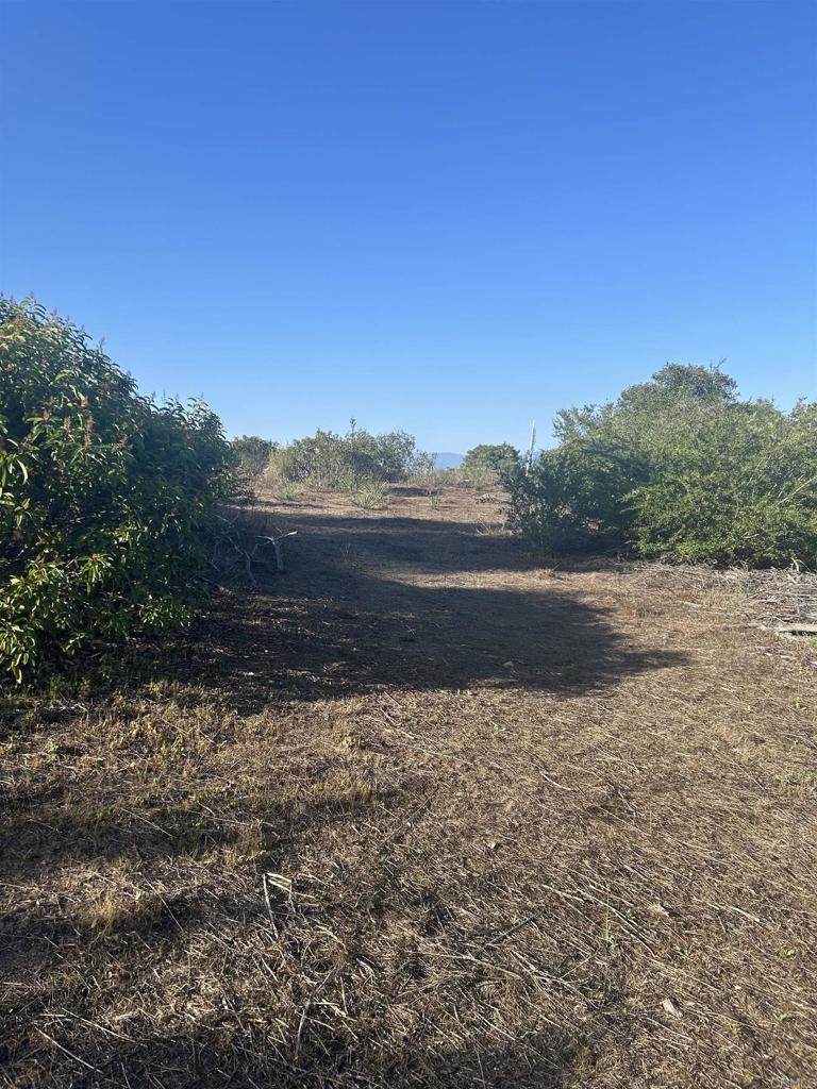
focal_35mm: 26
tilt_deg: -2.0
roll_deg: -0.6
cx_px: 408
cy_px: 544
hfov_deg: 53.1
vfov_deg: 67.3
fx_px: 818
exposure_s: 1/2299
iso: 50
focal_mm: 5.7
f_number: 1.5
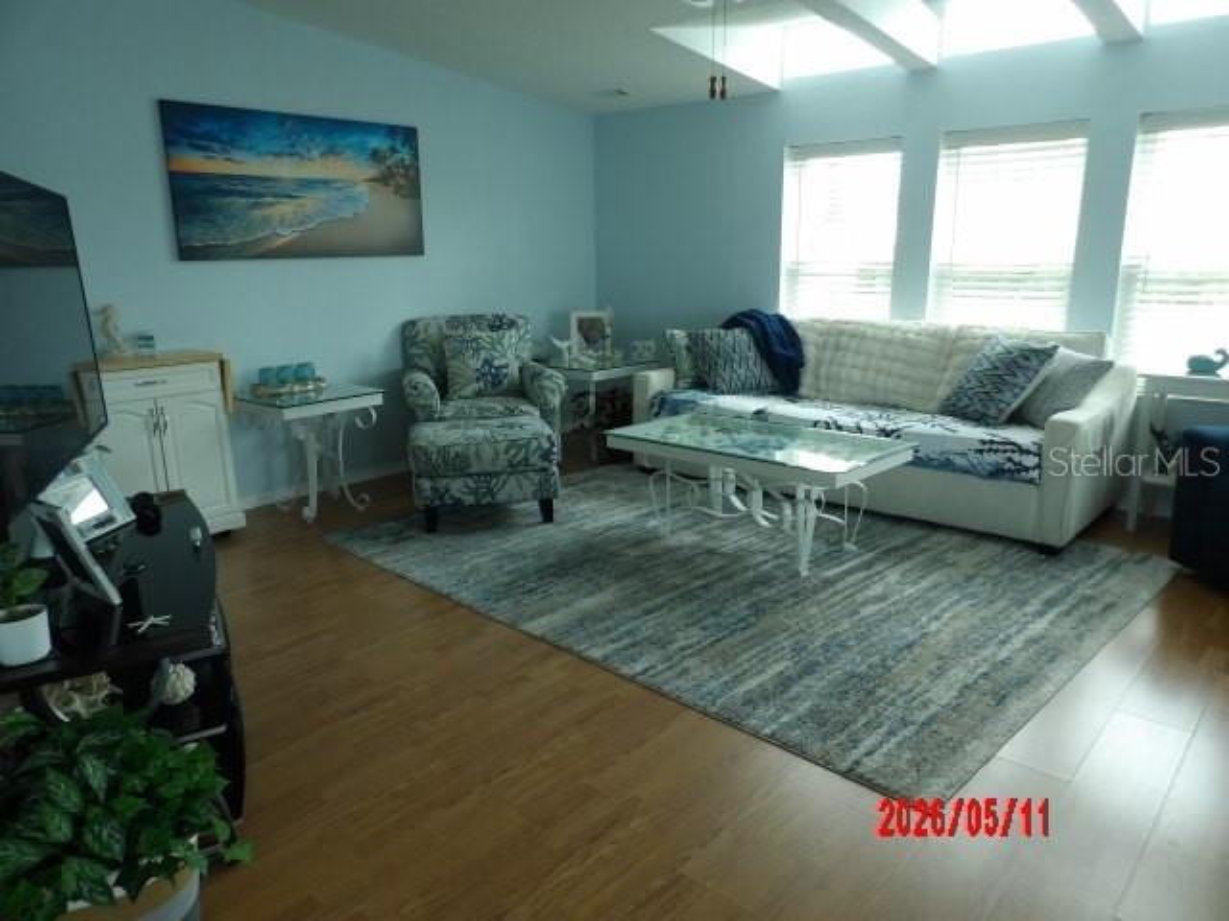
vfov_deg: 56.8
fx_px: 852
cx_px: 614
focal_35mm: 24
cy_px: 460
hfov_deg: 71.6
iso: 100
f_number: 3.2
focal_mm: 4.3
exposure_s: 1/37
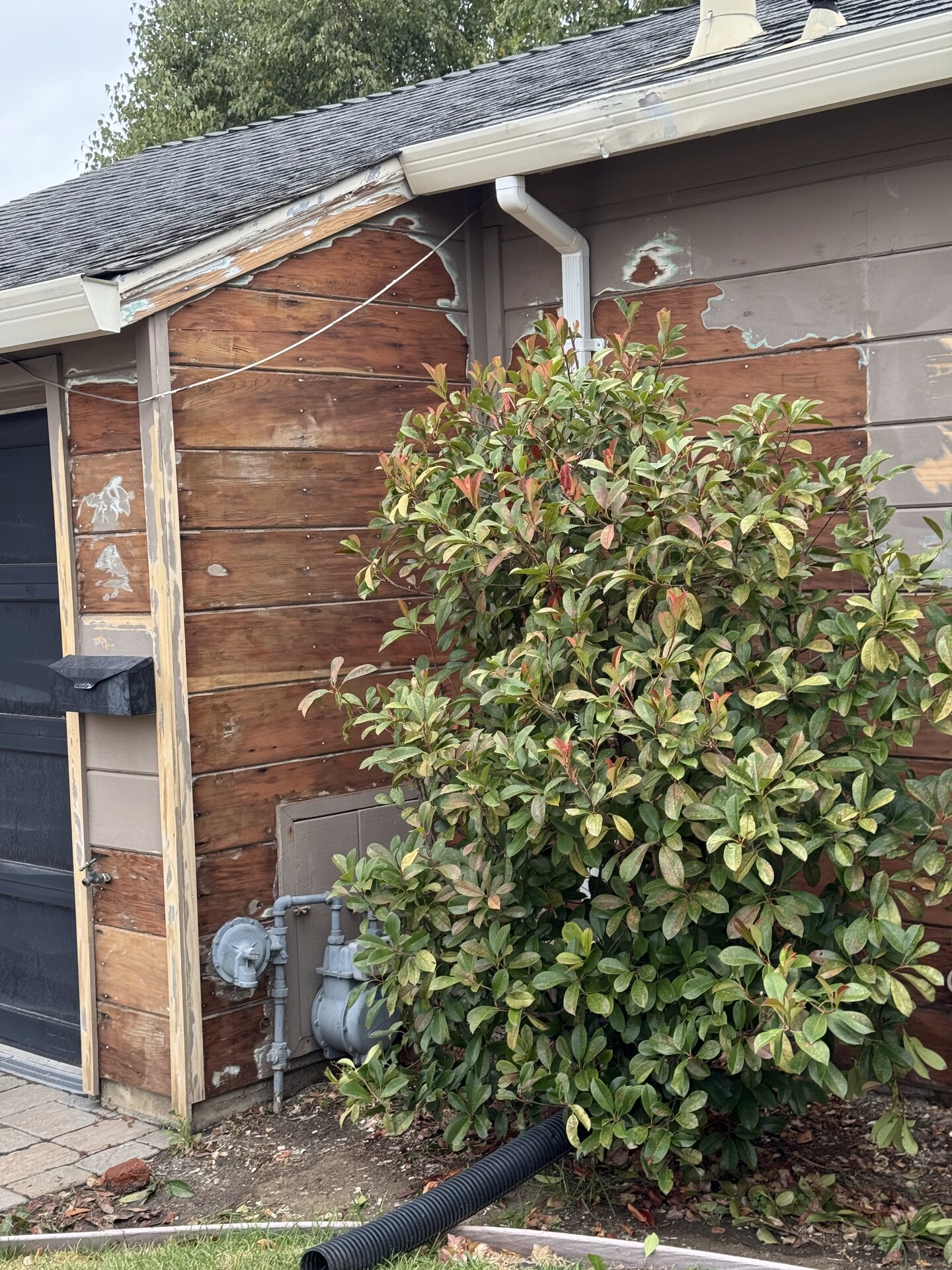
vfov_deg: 39.7
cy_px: 635
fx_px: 1760
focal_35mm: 48
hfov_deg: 30.3
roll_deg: +2.7
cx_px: 476
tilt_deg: -2.1
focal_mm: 6.76
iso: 80
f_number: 1.78
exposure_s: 1/163
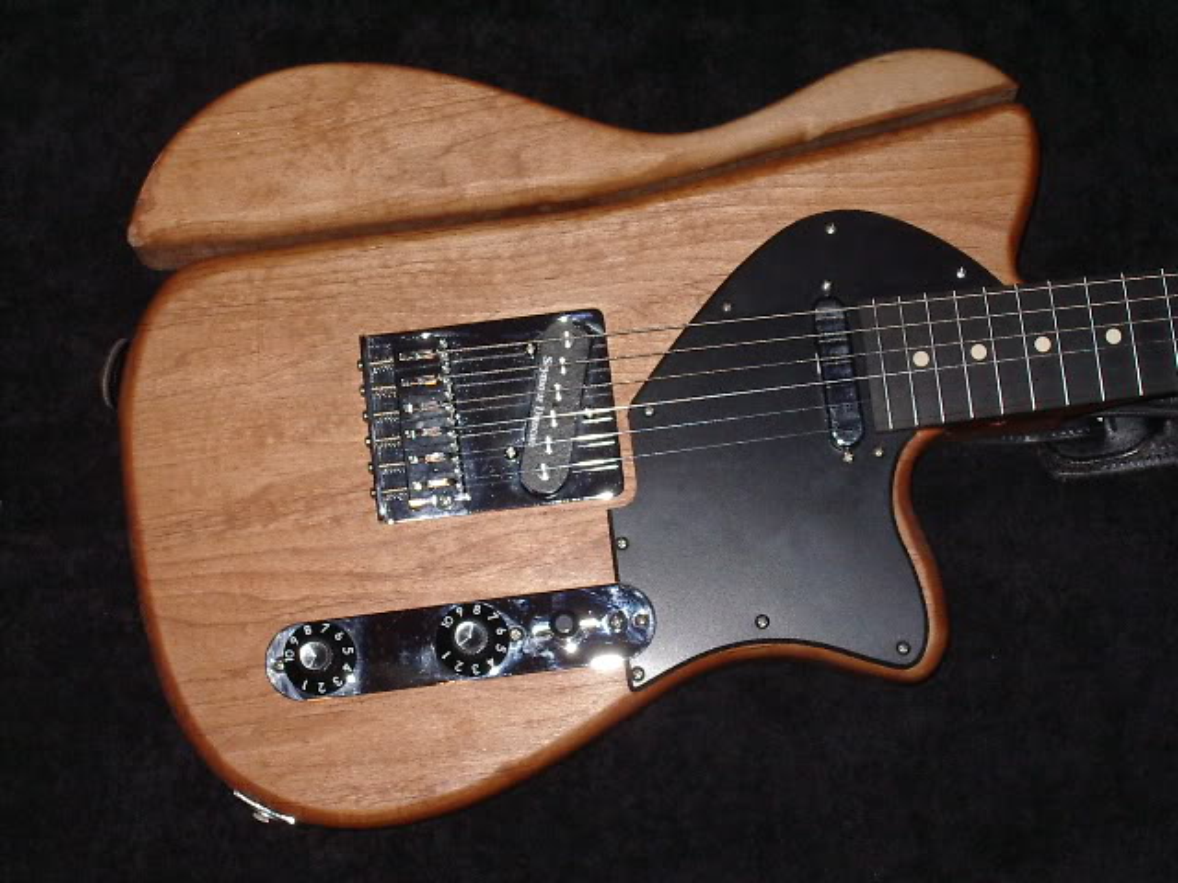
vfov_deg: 19.4
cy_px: 442
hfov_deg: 25.7
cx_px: 589
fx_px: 2586
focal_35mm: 76
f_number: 6.9
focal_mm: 11.5
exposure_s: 1/80
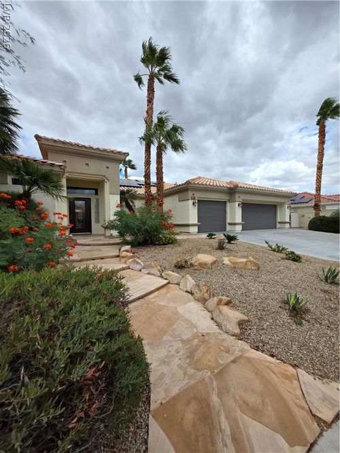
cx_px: 170
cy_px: 226
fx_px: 170
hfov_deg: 89.9
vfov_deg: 106.2
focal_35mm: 13
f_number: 1.9
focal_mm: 2.2
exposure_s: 1/1677
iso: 40
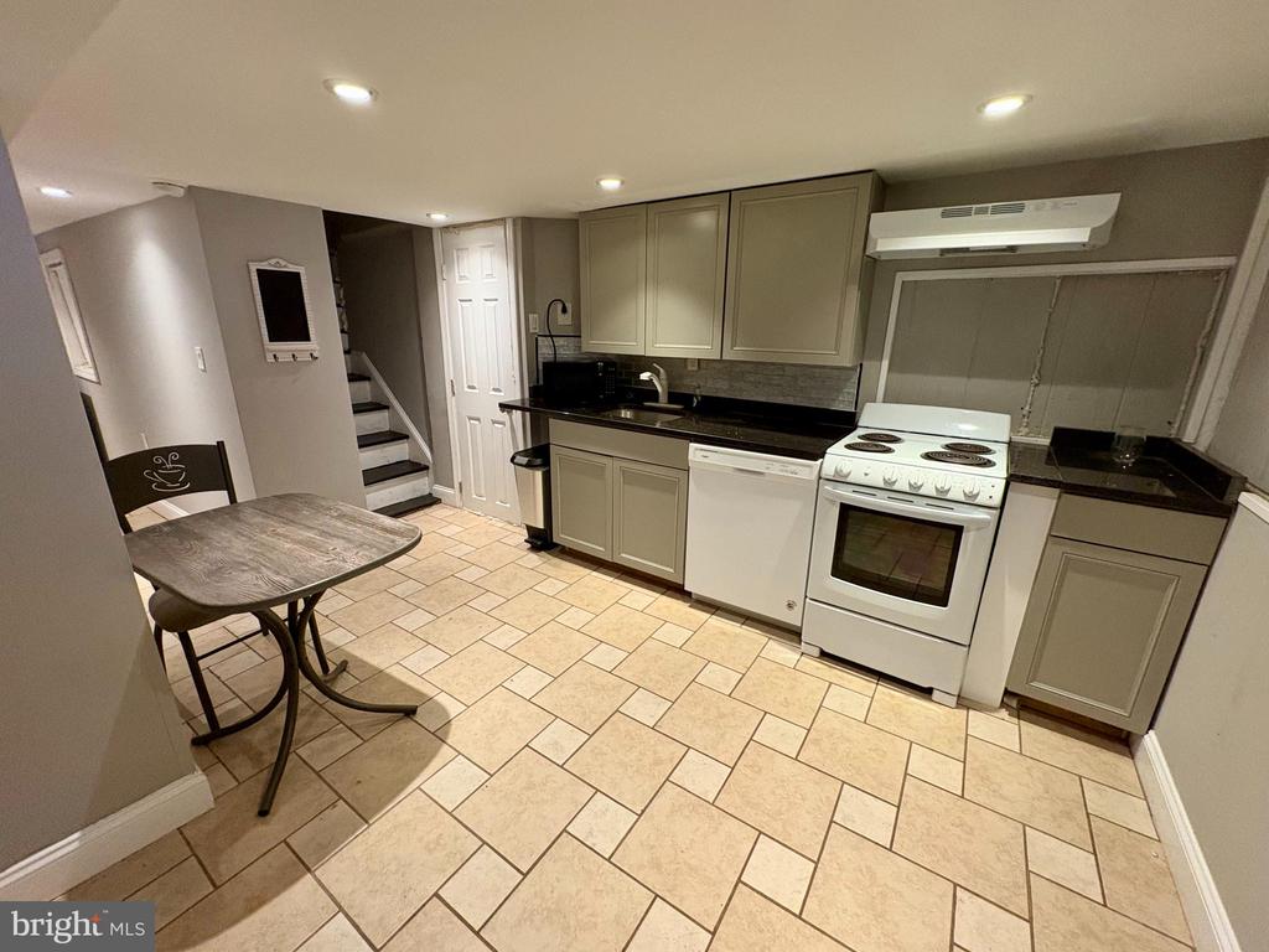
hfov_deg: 102.1
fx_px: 513
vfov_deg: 85.7
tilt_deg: -15.5
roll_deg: -0.5
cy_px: 476
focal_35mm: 14
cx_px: 634
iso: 500
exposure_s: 1/60
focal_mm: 2.22
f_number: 2.2
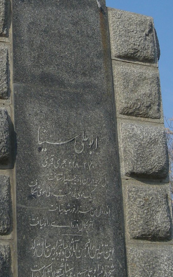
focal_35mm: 86
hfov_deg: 15.1
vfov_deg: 23.9
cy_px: 79
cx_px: 34
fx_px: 649
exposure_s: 1/245
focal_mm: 5.7
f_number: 5.7
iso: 50
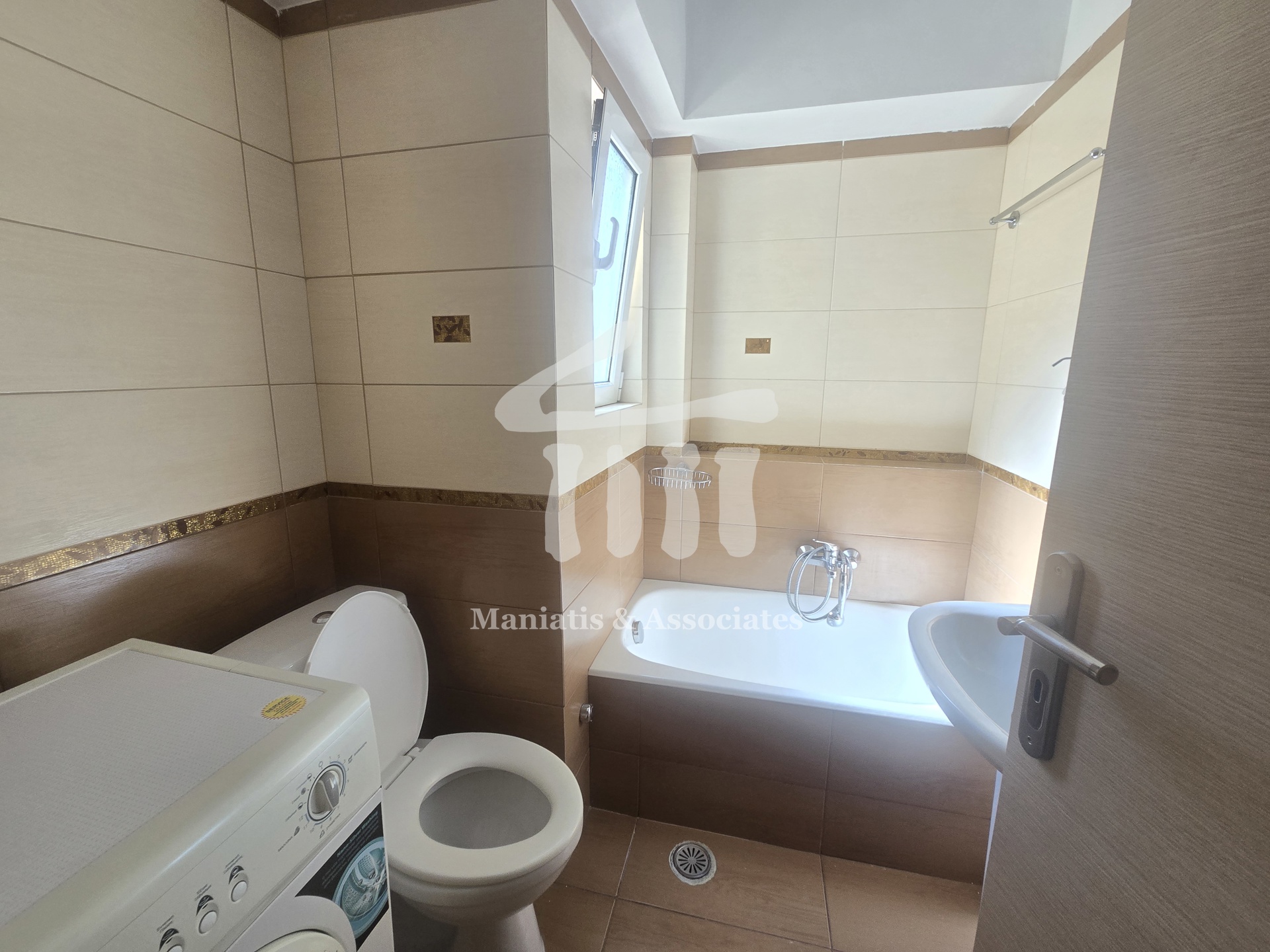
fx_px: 477
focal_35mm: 13
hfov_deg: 106.2
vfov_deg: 89.9
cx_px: 635
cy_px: 476
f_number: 2.2
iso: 100
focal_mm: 2.2
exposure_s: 1/100
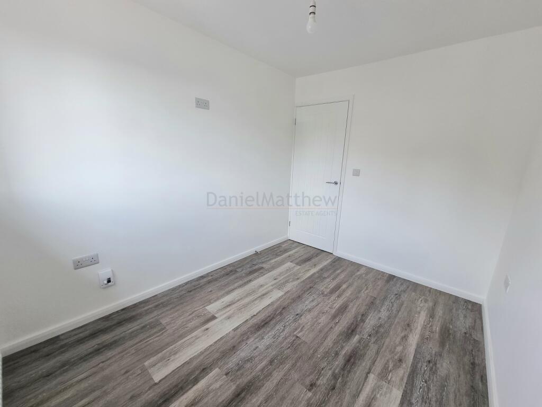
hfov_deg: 106.2
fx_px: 204
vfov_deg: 89.9
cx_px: 271
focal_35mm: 13
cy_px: 204
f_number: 2.2
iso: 80
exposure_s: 1/100
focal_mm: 2.2
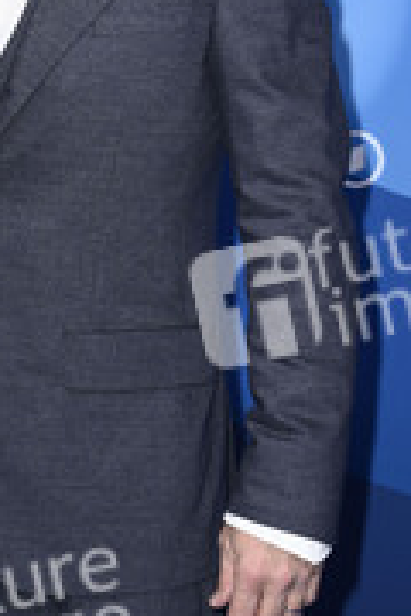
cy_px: 116
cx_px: 55
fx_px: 3801
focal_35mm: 222
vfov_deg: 9.2
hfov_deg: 6.2
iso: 640
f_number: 6.3
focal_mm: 100
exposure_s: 1/250
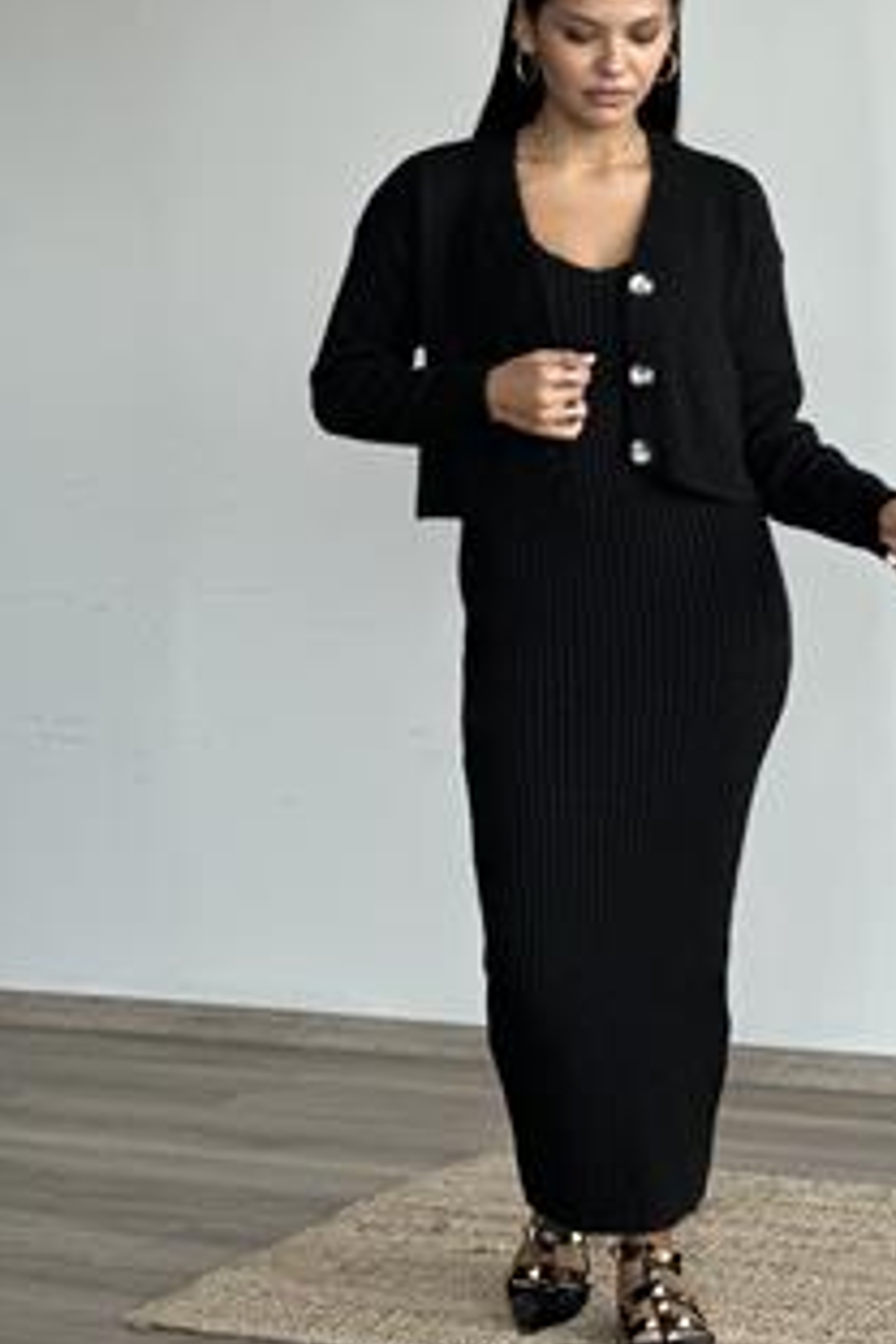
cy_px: 536
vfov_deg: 19.3
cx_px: 629
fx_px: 3957
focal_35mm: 106
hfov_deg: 12.9
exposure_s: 1/121
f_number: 2.8
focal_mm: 9
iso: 200
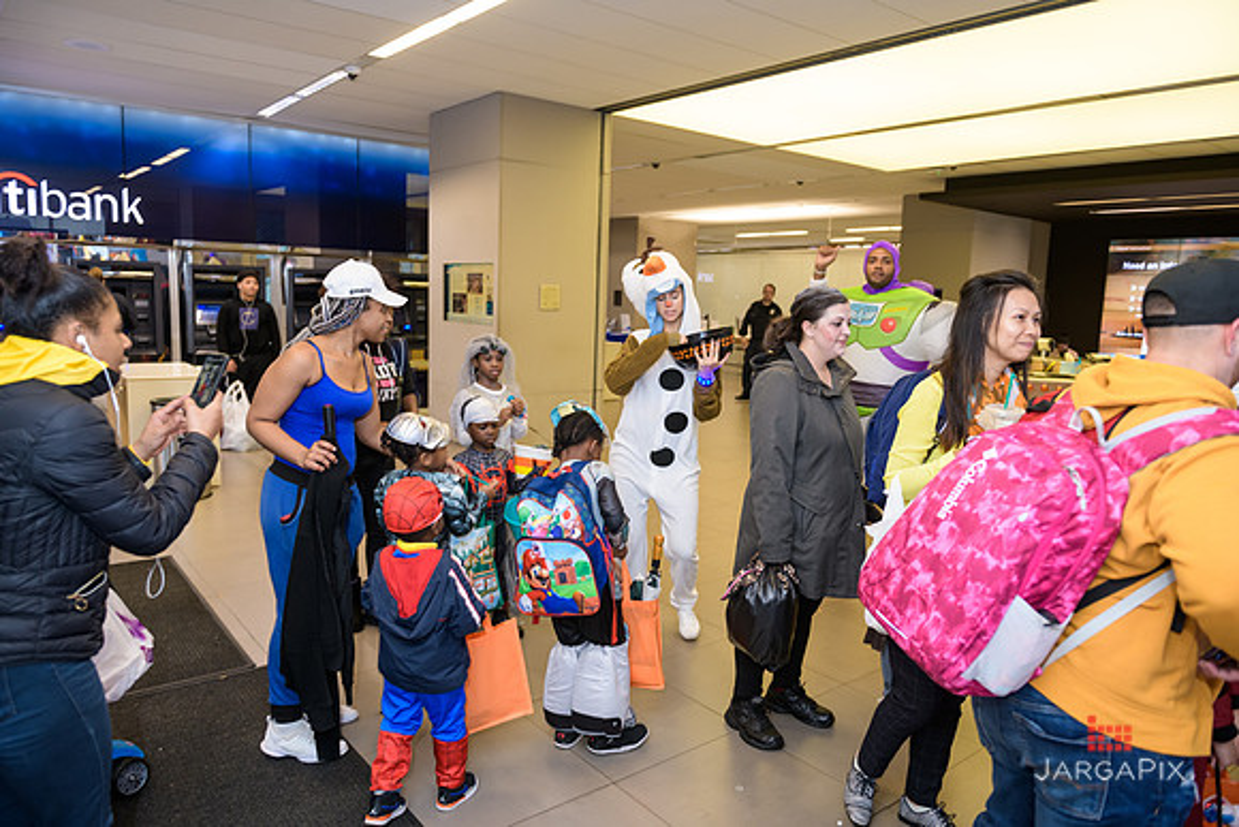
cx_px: 620
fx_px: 826
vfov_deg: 53.2
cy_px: 414
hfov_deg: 73.7
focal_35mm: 24
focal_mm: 24
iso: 800
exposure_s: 1/100
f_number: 3.2
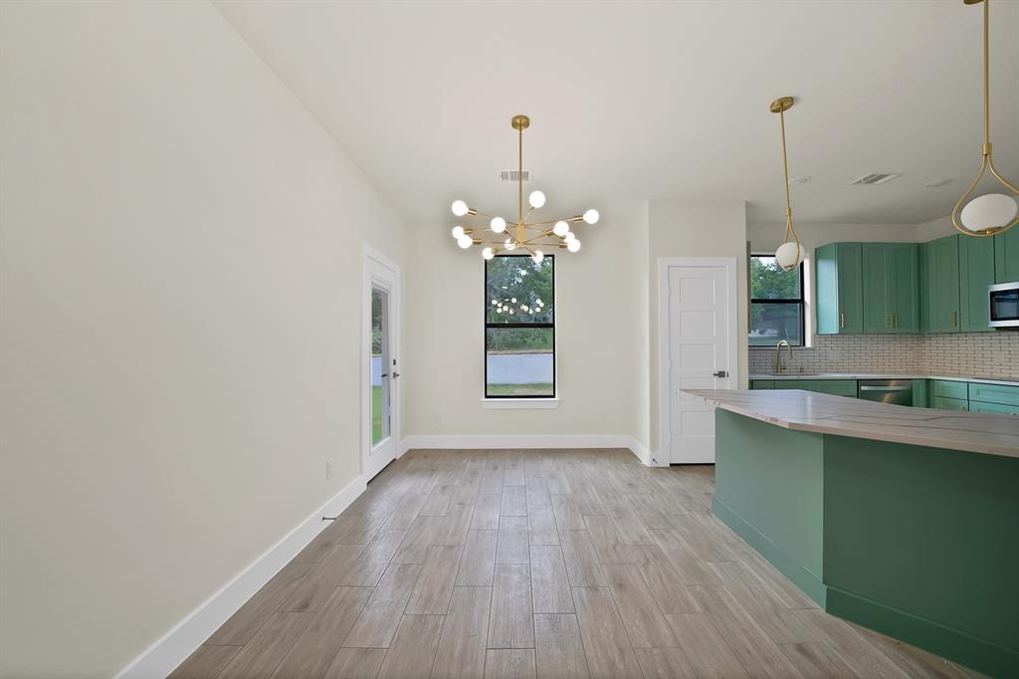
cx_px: 510
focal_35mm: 12
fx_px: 340
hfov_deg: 112.6
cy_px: 340
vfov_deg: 90.0
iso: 640
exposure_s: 1/15
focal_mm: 12
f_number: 9
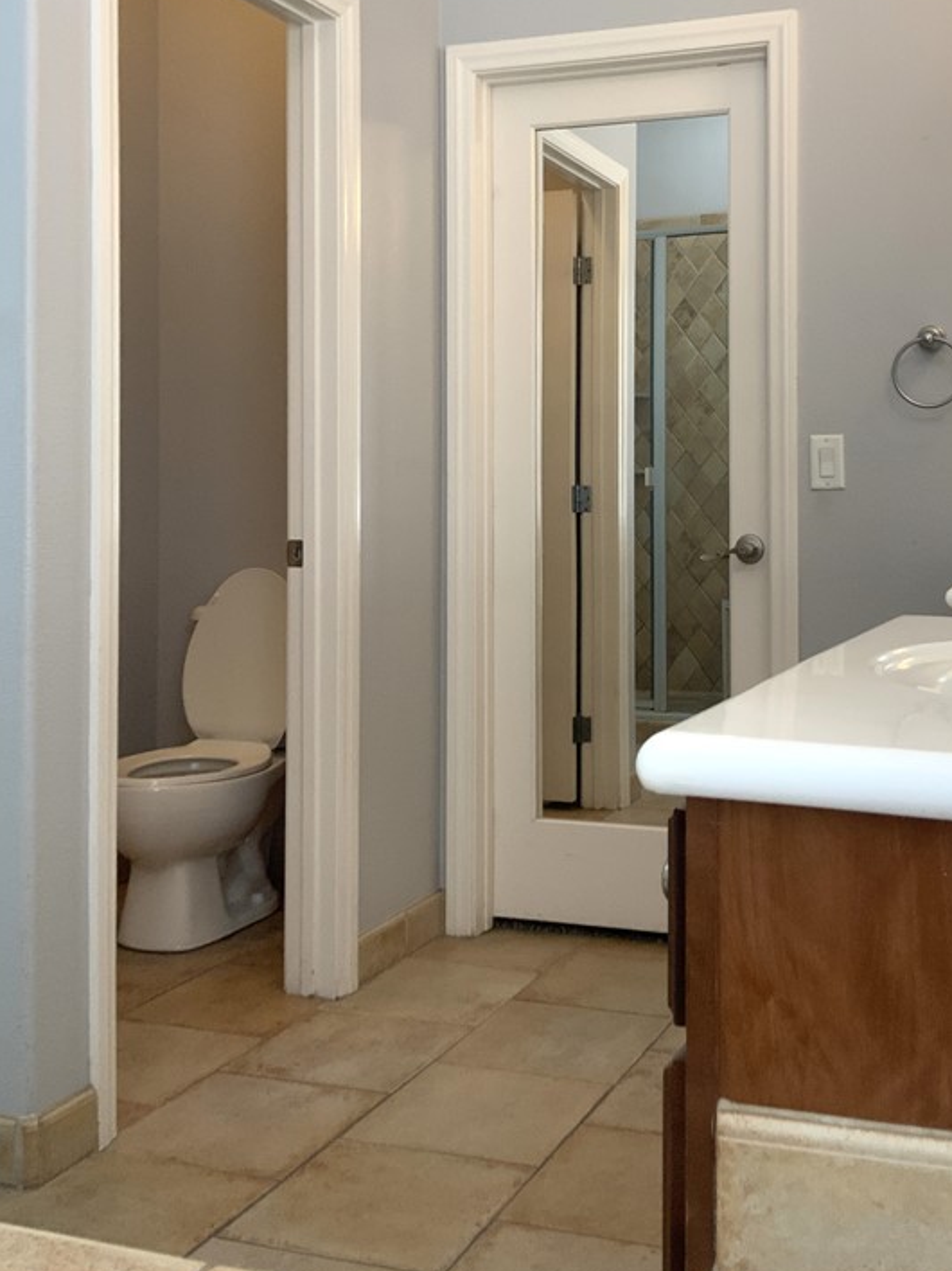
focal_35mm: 42
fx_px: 1541
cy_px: 462
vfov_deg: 44.4
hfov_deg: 34.1
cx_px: 602
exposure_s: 1/60
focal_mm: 3
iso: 50
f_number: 1.8
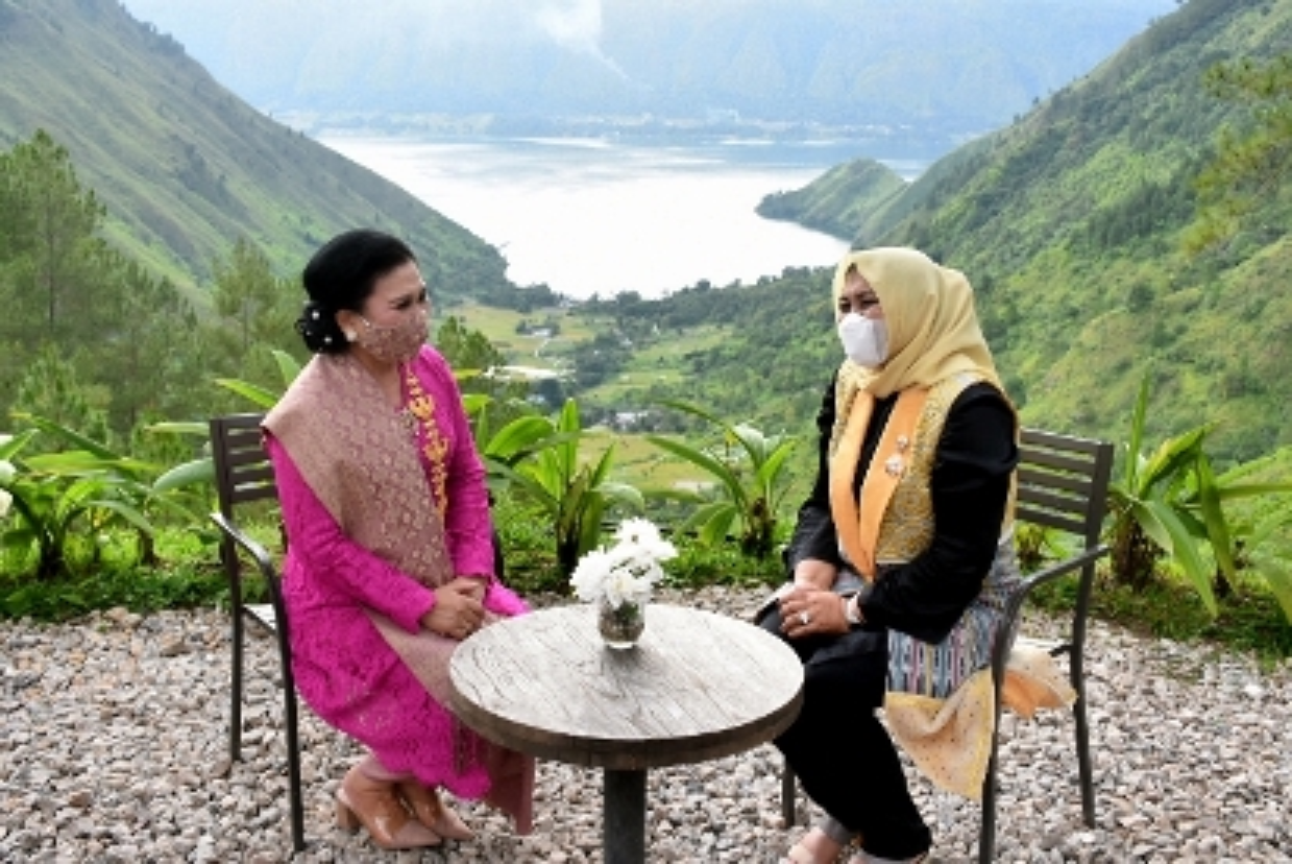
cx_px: 646
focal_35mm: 33
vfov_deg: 40.0
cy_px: 432
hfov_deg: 57.2
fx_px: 1185
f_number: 6.3
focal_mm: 22
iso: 400
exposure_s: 1/100
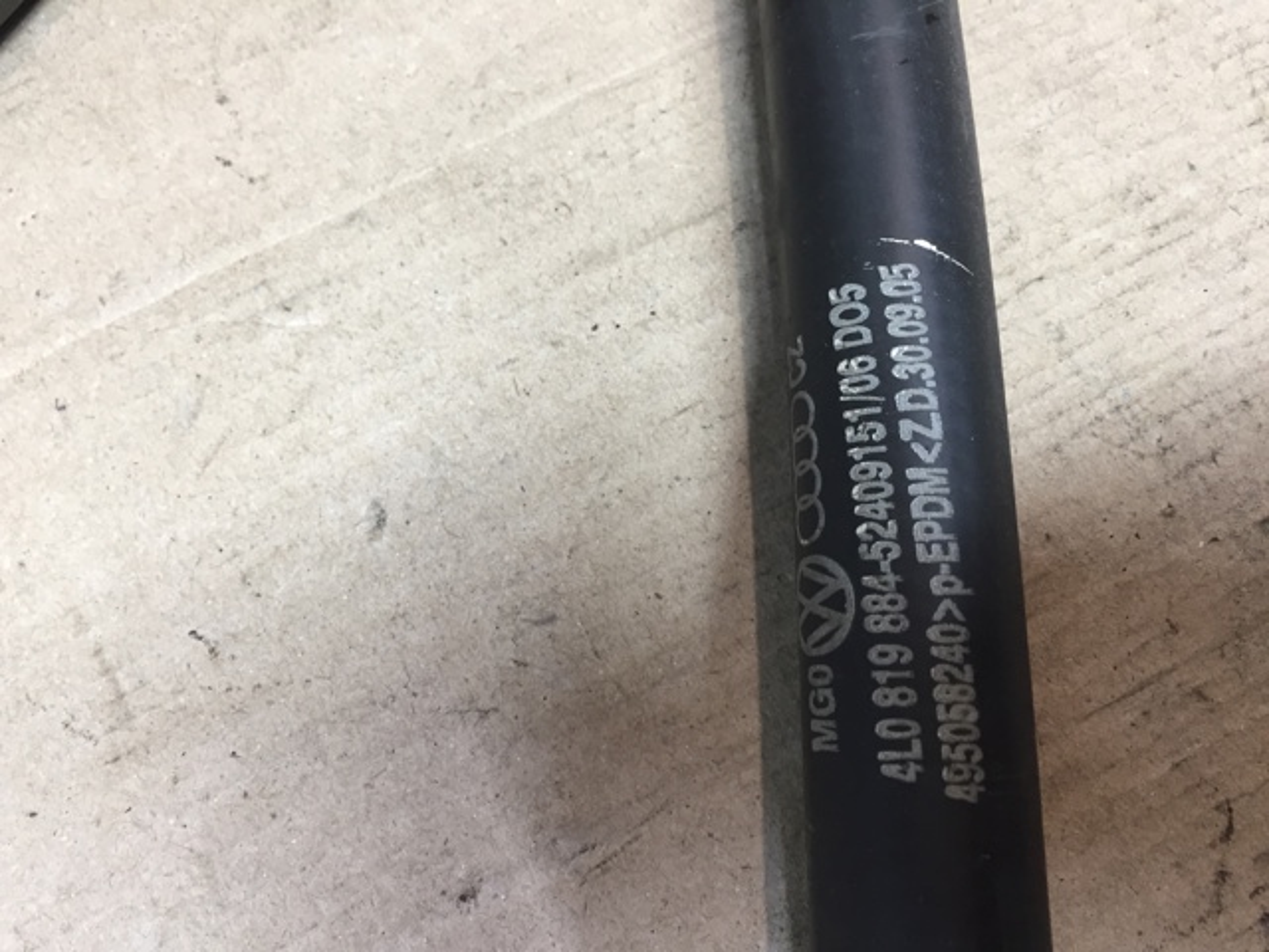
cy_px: 476
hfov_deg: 61.7
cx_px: 634
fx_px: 1063
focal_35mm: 29
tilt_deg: -77.6
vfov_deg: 48.2
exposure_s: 1/33
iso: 100
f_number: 2.2
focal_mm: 4.15
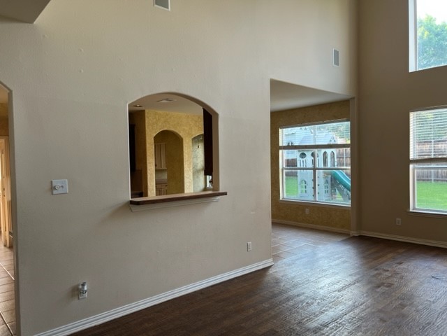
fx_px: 336
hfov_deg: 67.3
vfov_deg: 53.1
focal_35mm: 26
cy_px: 168
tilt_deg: -1.8
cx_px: 224
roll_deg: +1.3
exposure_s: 1/120
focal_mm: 5.7
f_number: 1.5
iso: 80
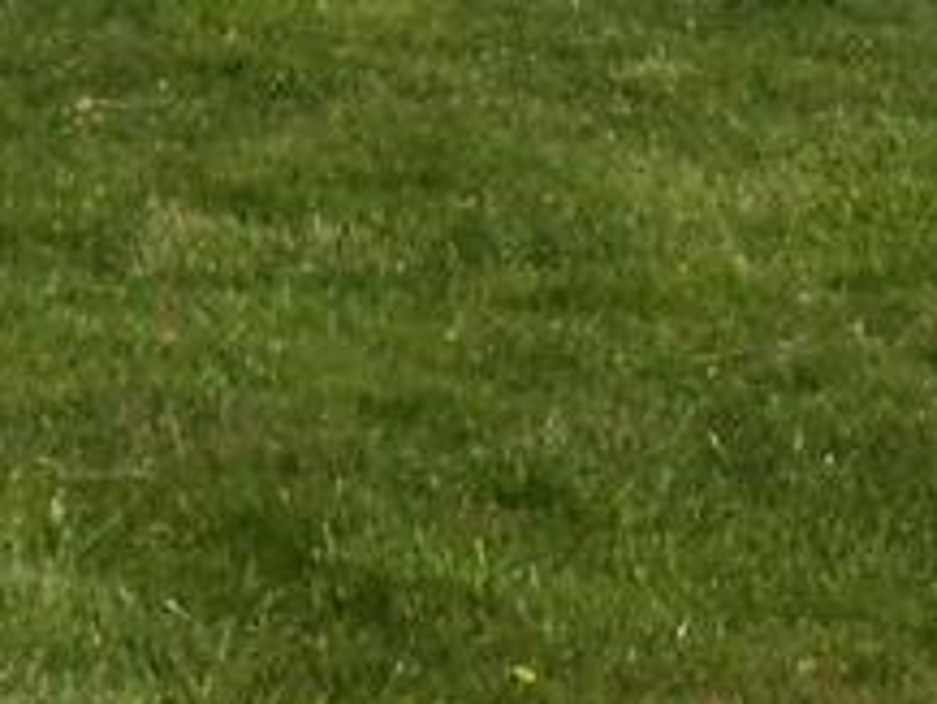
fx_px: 6988
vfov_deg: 5.6
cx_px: 259
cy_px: -795
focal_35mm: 258
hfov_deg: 7.7
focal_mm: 7.18
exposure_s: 1/250
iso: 64
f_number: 6.7
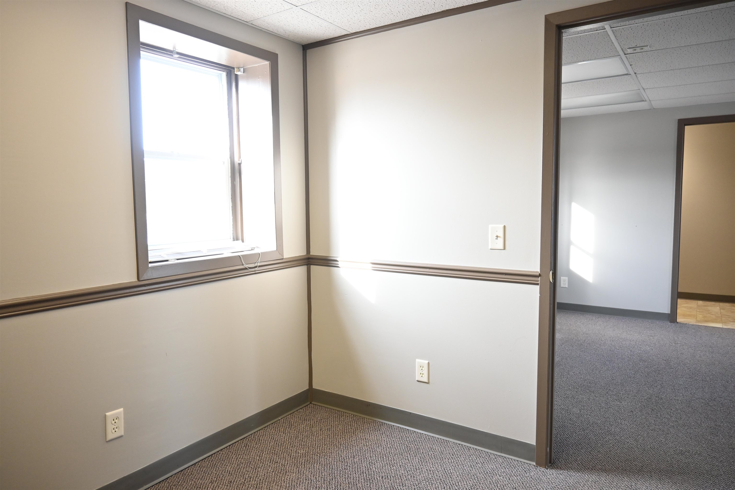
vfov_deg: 53.1
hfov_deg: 73.7
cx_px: 368
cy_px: 245
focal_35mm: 24
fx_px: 490
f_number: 3.5
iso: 800
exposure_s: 1/100
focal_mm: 16
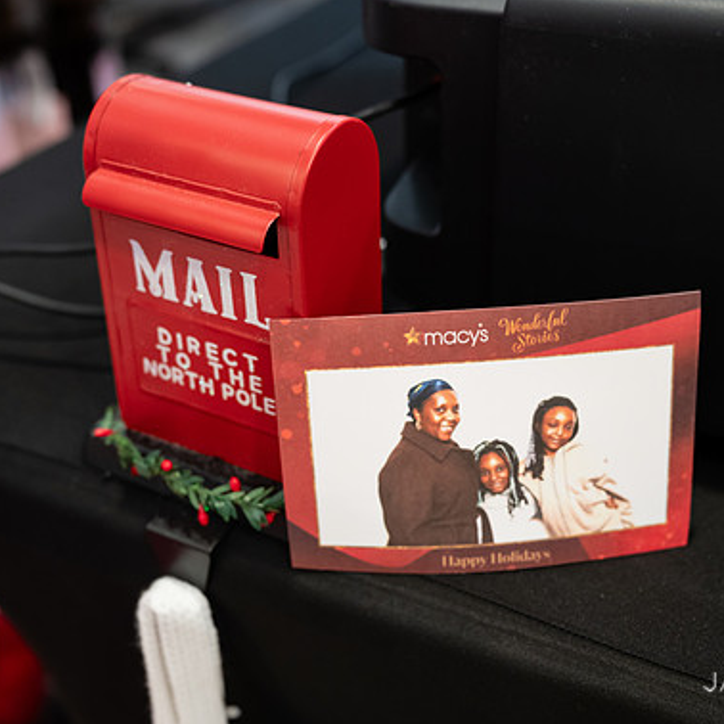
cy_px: 329
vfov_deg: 34.7
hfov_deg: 34.7
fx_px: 1159
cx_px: 339
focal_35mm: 49
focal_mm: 34
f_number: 3.2
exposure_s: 1/125
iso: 1000
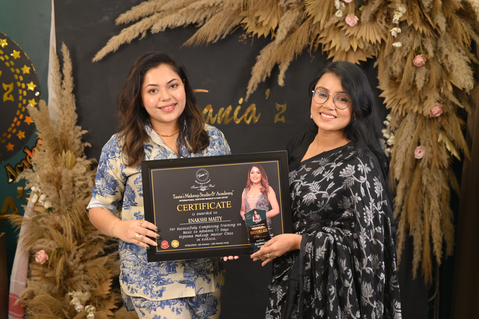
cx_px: 240
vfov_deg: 27.0
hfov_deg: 39.6
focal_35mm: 50
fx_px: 665
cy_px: 160
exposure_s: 1/250
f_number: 2.8
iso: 1000
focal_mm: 50
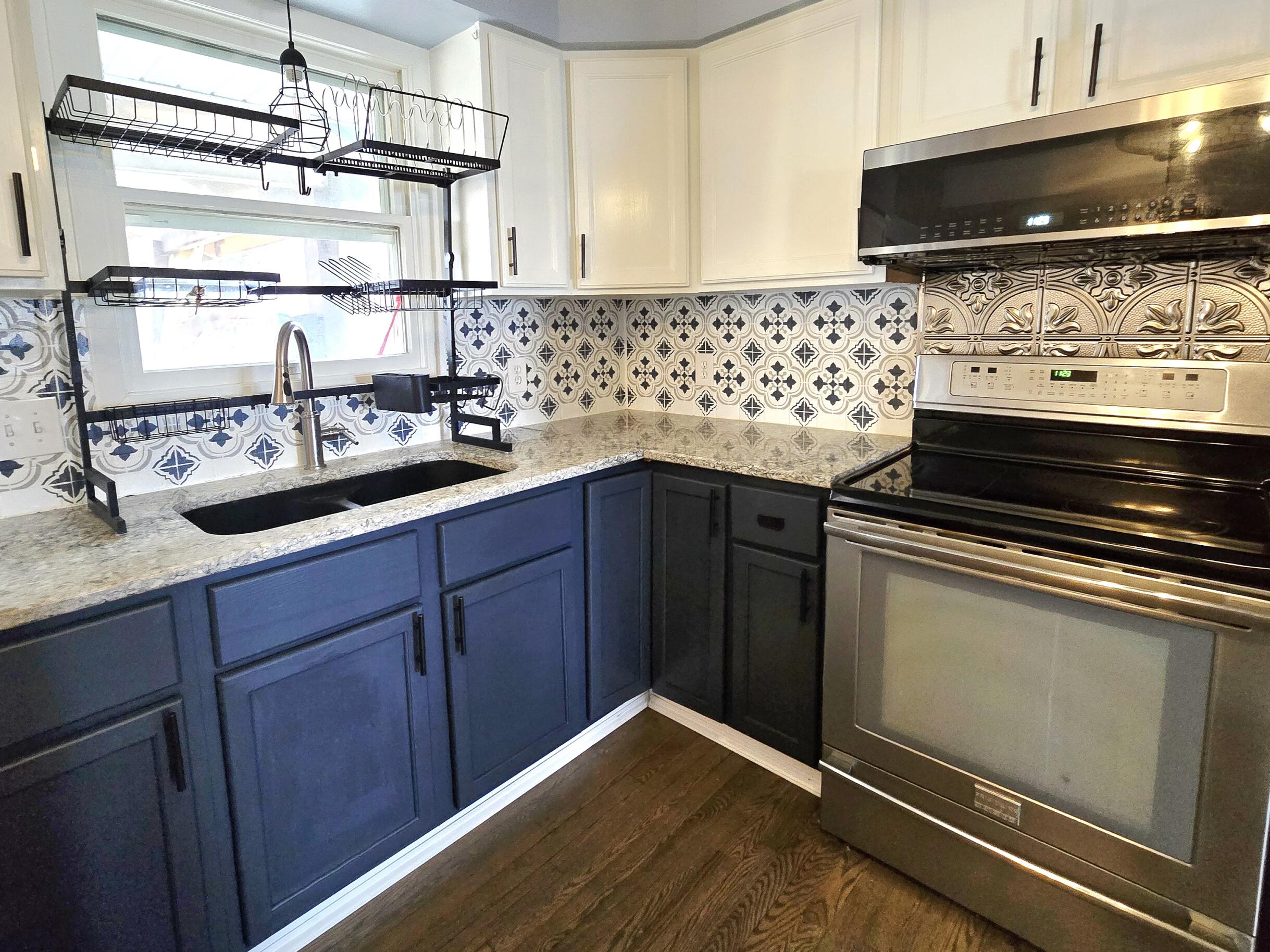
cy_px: 405
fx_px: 587
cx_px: 606
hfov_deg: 94.4
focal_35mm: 16
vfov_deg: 77.6
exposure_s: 1/60.2
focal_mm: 2.2
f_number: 2.2
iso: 800
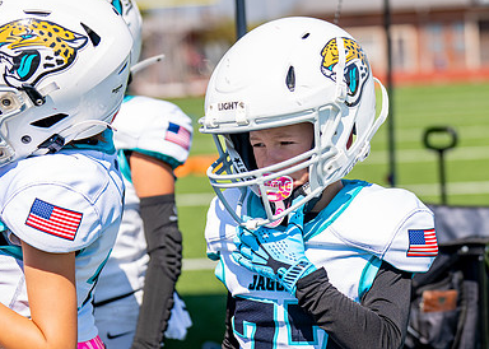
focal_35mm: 115
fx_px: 1597
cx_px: 315
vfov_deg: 12.5
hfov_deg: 17.4
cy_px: 206
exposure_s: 1/1600
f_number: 2.8
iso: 125
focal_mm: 70
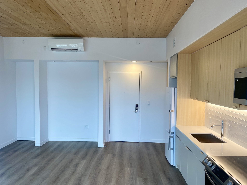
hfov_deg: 67.3
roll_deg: -1.3
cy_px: 92
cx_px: 124
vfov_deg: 53.1
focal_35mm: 26
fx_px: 186
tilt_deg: -2.0
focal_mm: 4.25
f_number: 1.8
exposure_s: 1/120
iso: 64
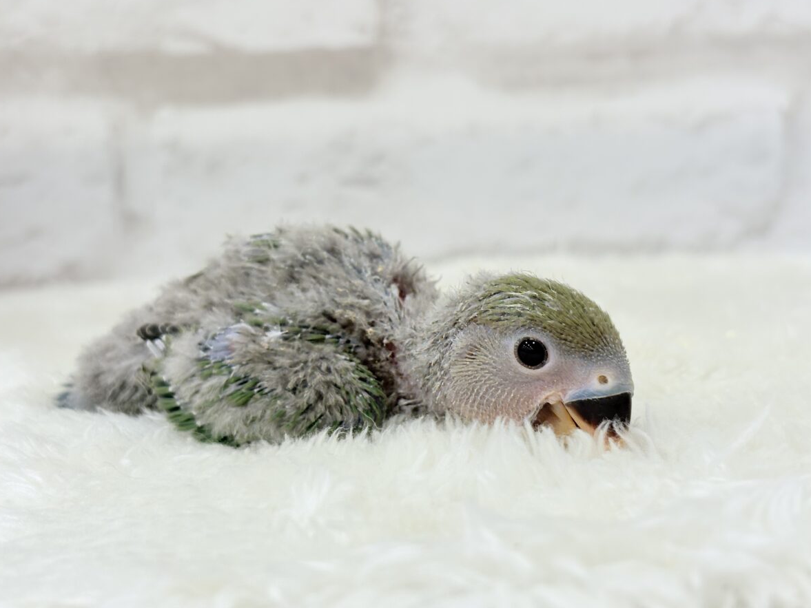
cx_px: 405
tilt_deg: -6.4
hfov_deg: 36.2
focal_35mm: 53
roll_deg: +2.4
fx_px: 1242
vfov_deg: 27.5
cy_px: 301
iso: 64
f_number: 1.6
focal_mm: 5.96
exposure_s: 1/100
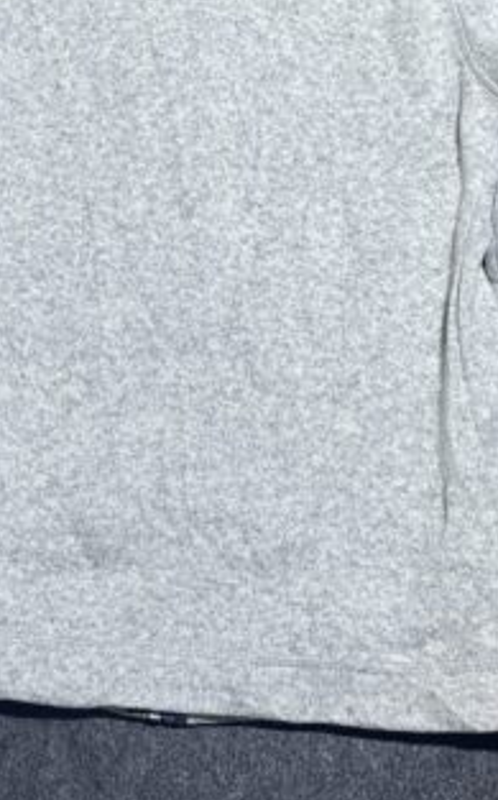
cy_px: 270
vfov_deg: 42.1
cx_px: 156
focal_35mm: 47
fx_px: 1023
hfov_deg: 27.2
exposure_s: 1/100
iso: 50
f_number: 1.6
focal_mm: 4.2
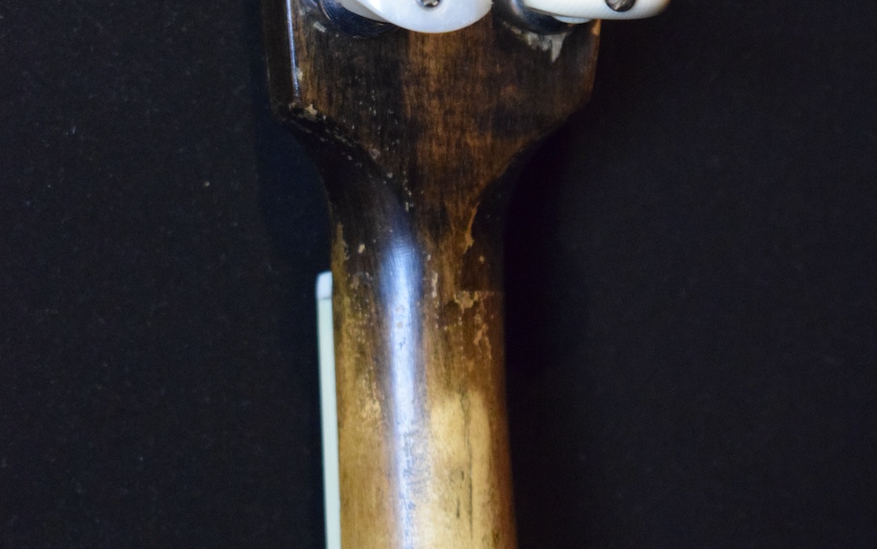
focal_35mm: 127
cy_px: 63
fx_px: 3030
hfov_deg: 16.5
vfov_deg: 10.3
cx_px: 438
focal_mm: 55
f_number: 5.6
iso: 5000
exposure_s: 1/60
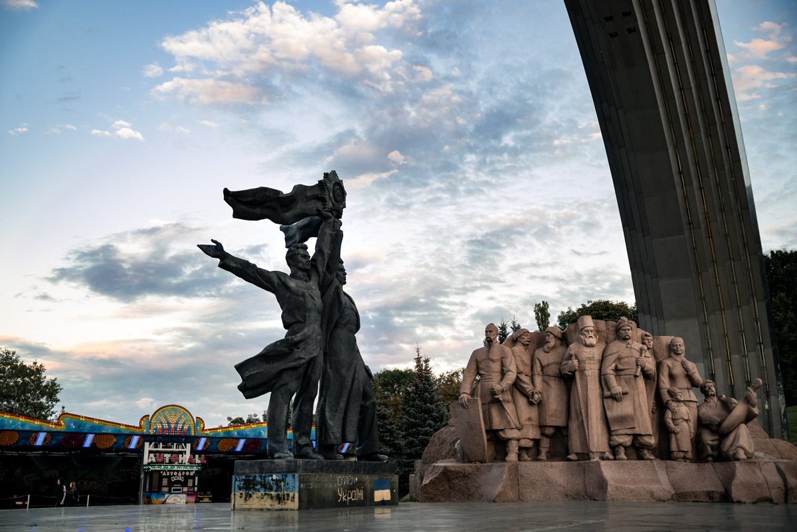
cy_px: 266
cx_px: 398
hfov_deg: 48.4
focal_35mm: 40
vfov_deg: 33.4
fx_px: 886
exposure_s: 1/100
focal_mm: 40
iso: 200
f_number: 2.8
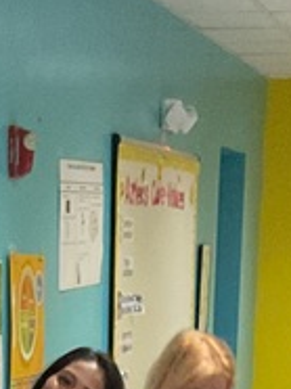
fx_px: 1798
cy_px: 782
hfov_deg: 9.2
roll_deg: +0.6
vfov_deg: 11.2
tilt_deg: -17.3
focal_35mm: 160
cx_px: 19
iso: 500
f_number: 1.8
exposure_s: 1/30
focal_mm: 3
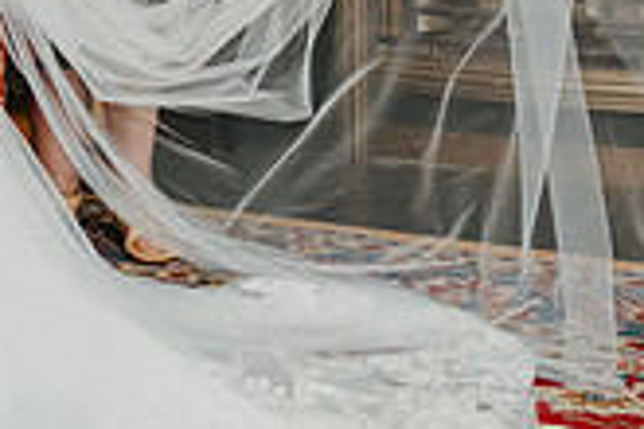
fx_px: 1842
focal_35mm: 103
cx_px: -146
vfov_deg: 12.7
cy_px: -173
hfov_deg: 18.7
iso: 2500
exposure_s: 1/160
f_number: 2.8
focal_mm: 28
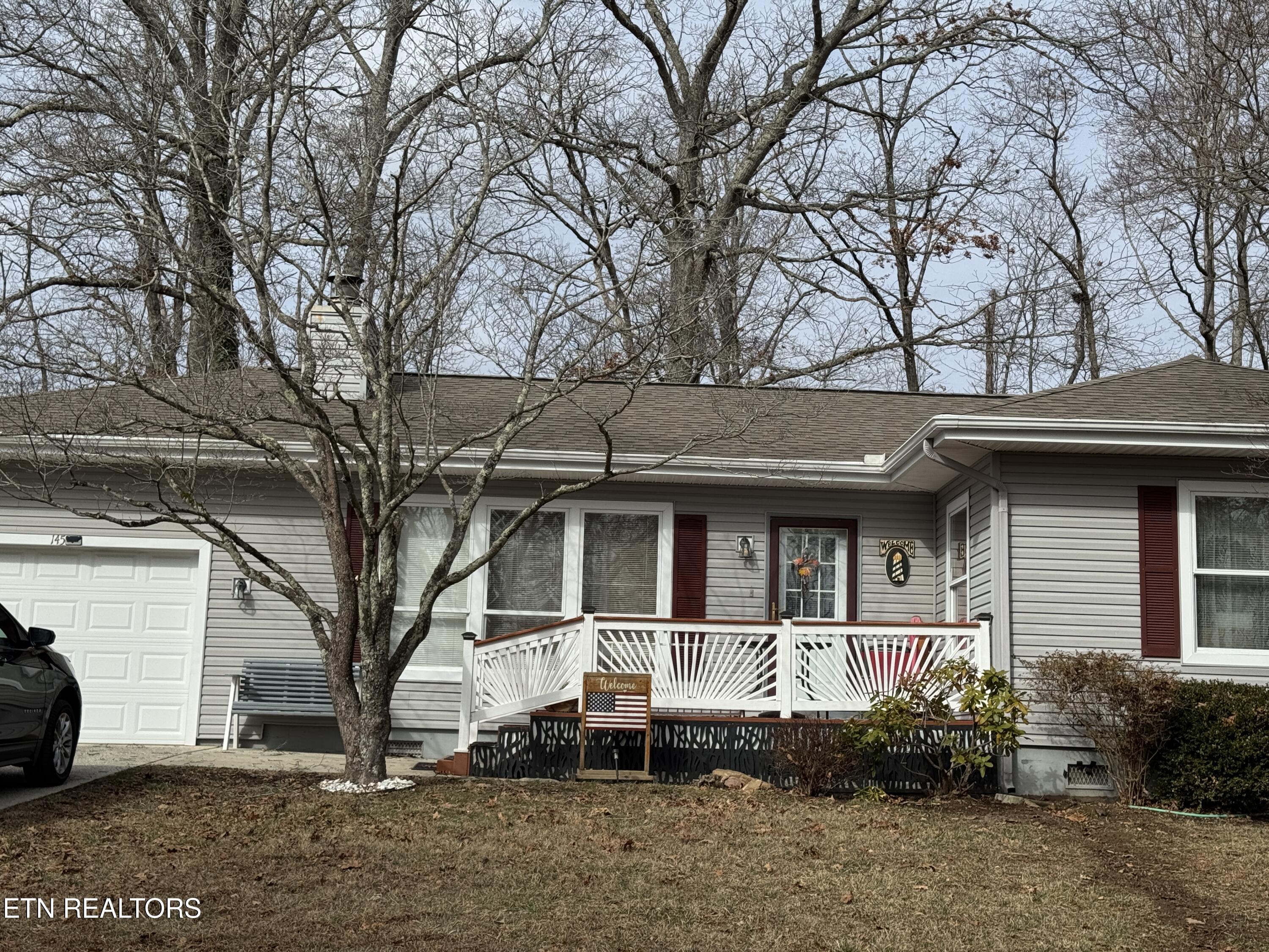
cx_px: 634
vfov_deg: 30.3
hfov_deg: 39.7
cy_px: 476
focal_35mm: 48
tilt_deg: +8.7
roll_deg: -2.0
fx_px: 1760
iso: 64
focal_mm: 6.76
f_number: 1.78
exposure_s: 1/5376
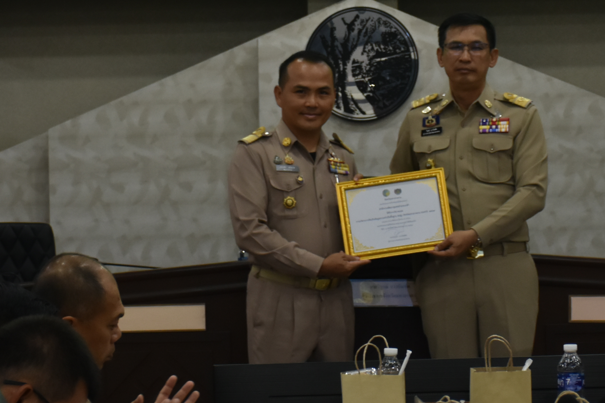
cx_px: 399
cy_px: 75
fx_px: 2722
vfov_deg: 8.5
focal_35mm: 162
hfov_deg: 12.7
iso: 800
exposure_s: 1/80
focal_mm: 48
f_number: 4.5
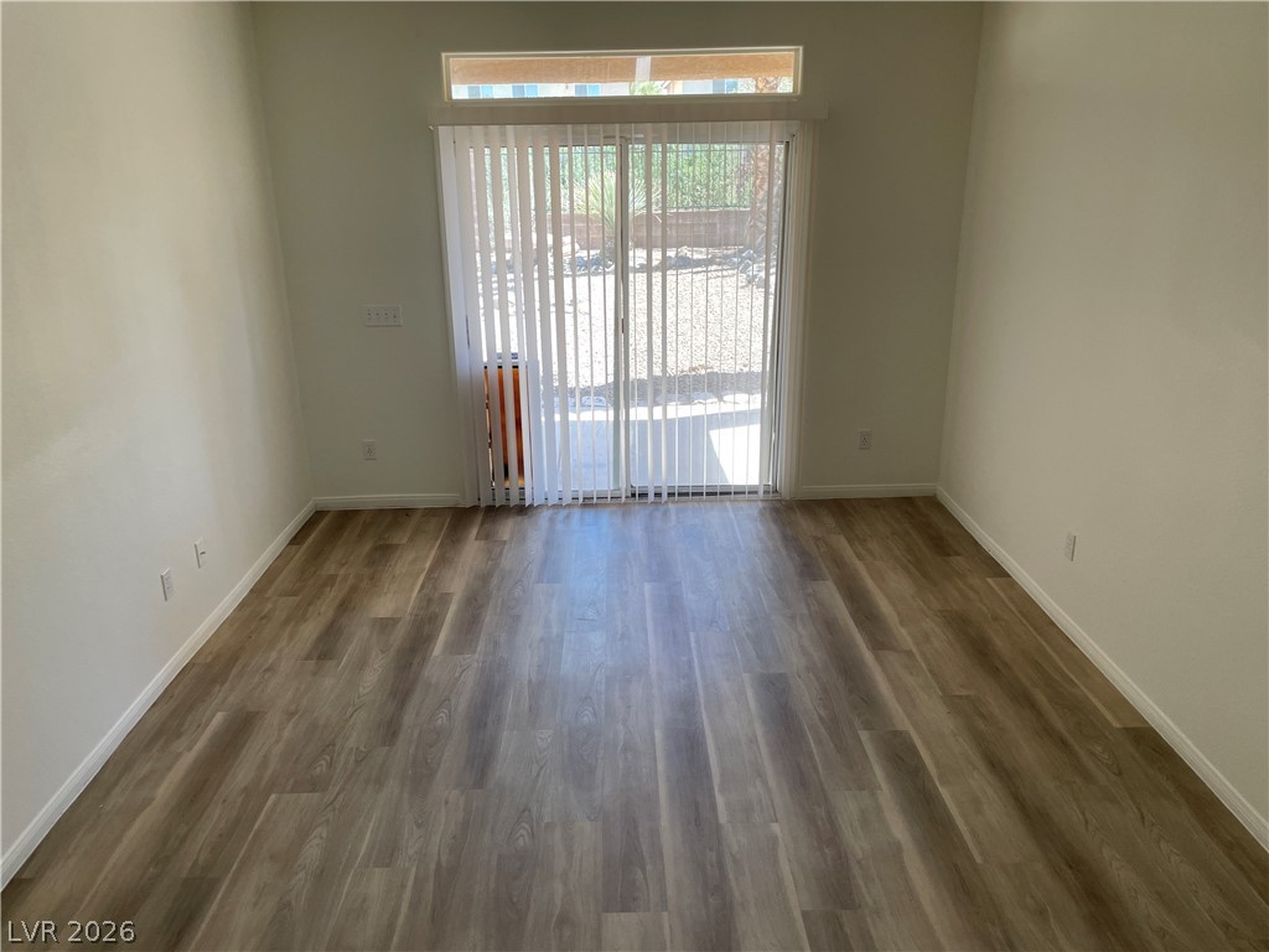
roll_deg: +1.1
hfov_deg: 67.3
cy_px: 476
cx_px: 634
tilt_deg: -18.6
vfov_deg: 53.1
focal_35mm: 26
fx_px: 953
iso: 100
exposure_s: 1/121
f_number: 1.6
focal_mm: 4.2
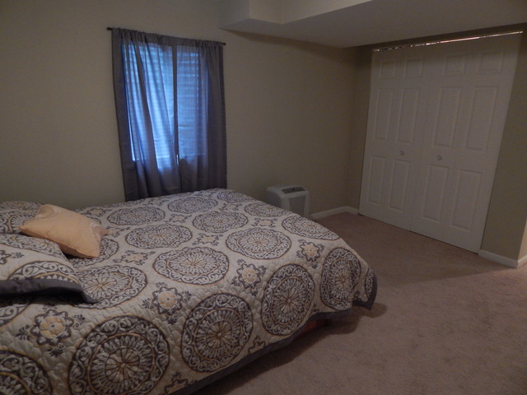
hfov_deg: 73.9
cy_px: 198
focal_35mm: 23
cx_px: 264
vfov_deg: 58.9
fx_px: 350
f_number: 3
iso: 450
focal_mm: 4
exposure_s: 1/15
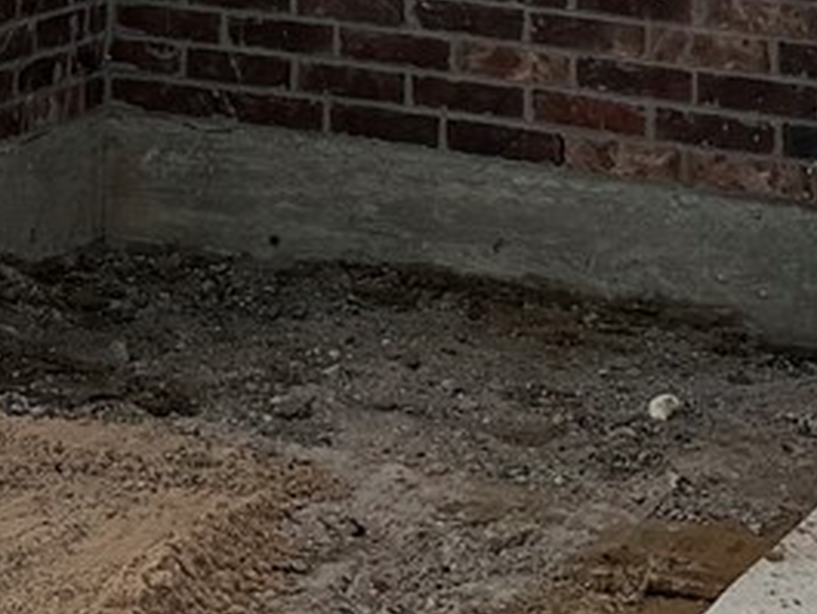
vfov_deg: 7.9
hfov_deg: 11.2
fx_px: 4109
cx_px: -96
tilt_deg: +3.1
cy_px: -833
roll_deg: -2.2
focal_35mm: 174
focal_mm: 6.76
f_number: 1.78
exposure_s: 1/6711
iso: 80
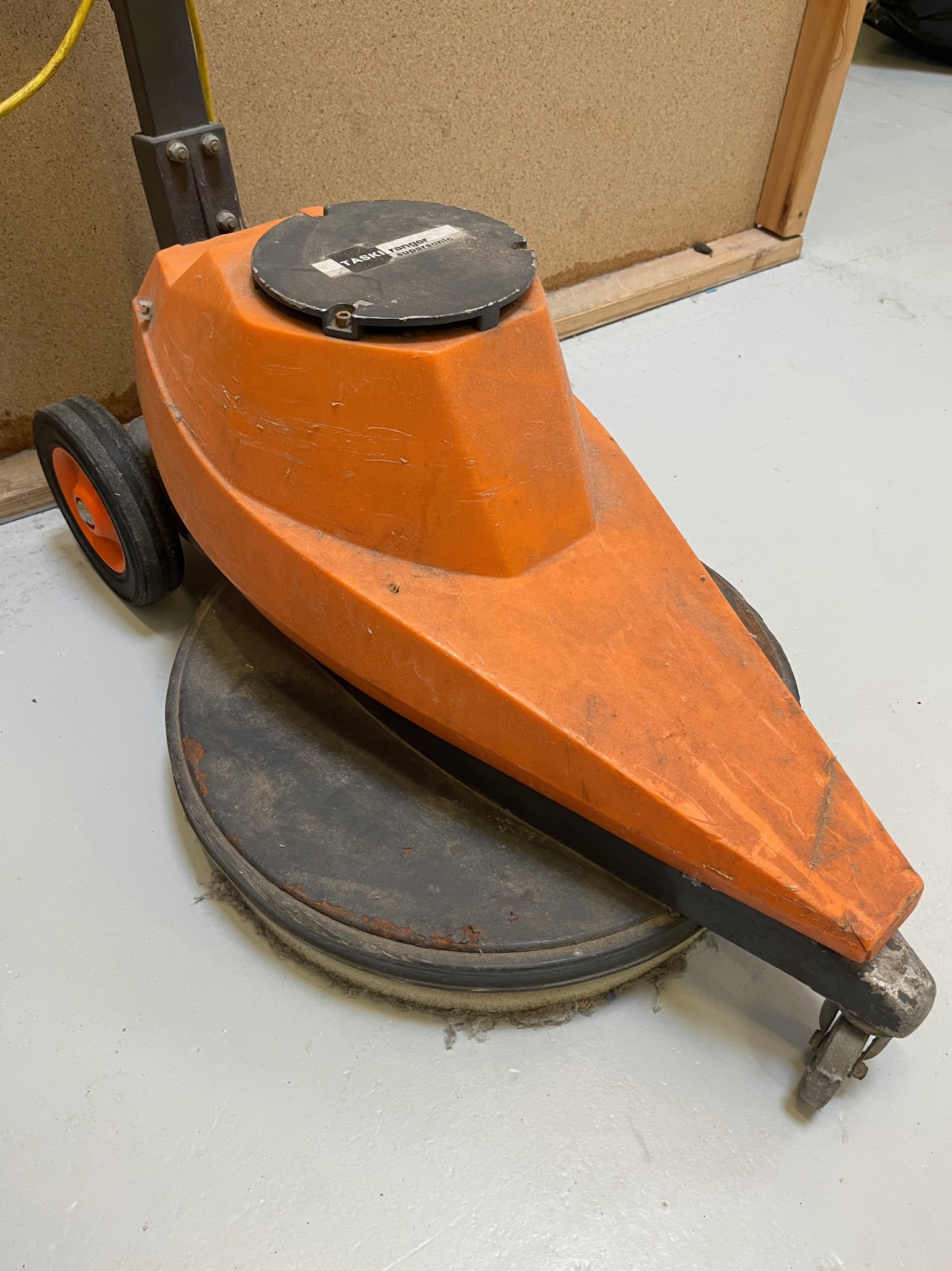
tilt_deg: -45.2
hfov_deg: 53.0
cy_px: 636
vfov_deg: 67.3
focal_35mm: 26
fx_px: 954
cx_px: 476
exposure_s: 1/50
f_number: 1.6
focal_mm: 5.1
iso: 125
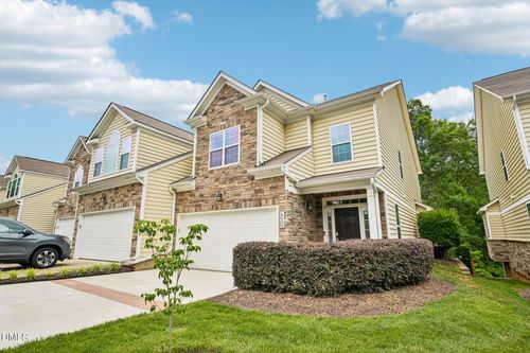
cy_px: 176
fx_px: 265
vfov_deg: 67.3
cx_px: 265
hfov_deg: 90.0
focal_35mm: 18
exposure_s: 1/160
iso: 100
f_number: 8
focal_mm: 18
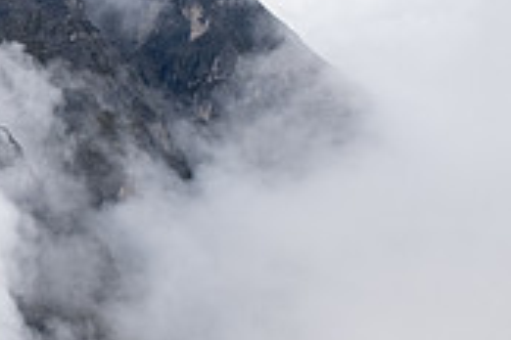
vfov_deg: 10.9
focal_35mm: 123
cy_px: -89
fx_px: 1746
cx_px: -226
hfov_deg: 15.5
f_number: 5.6
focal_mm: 24.9
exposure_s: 1/420
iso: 320
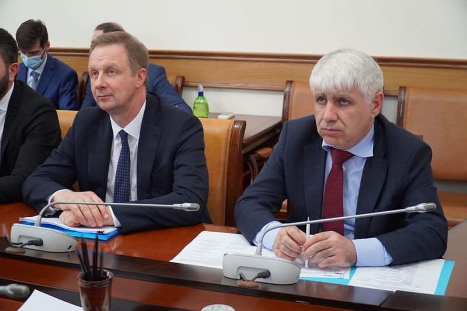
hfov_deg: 38.9
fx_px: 661
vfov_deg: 26.5
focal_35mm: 51
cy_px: 156
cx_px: 234
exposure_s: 1/160
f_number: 4
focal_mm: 34
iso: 2000
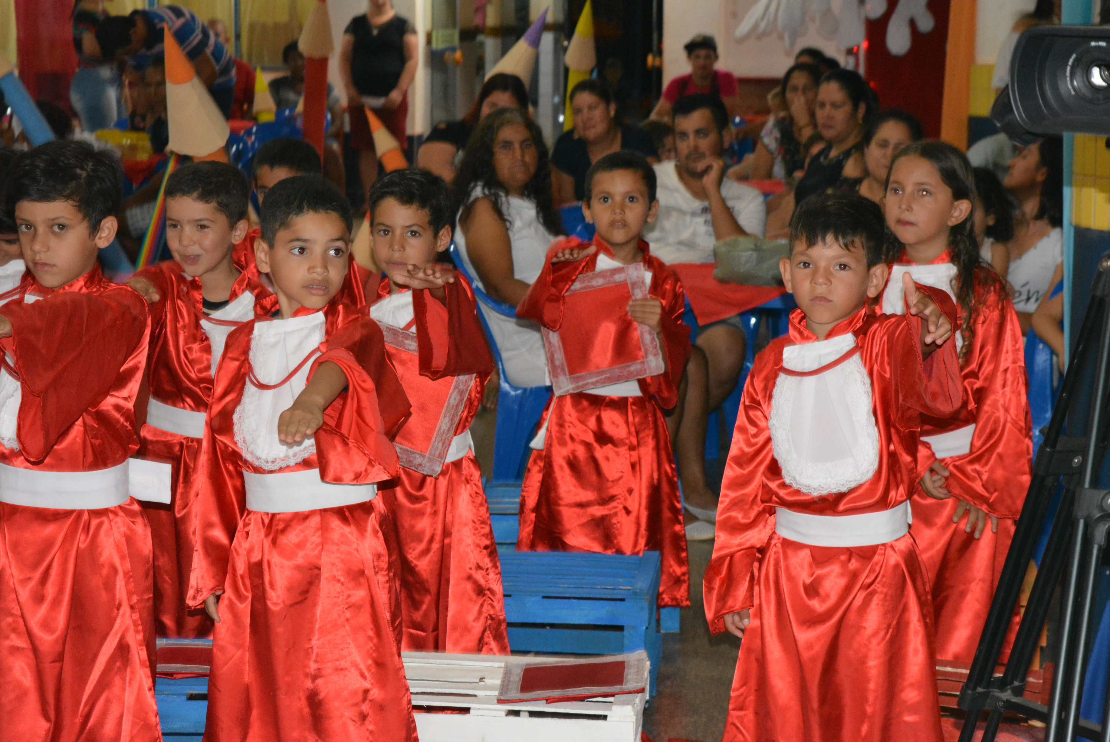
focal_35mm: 82
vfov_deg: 16.6
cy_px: 371
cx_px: 555
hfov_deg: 24.6
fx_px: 2546
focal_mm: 55
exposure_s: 1/60
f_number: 5.6
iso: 3200
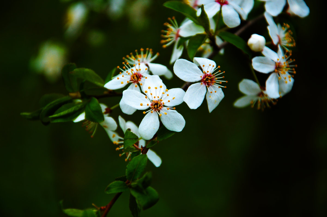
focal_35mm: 158
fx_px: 1429
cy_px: 108
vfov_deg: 8.7
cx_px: 164
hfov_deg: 13.1
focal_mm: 105
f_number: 6.3
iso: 400
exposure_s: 1/60
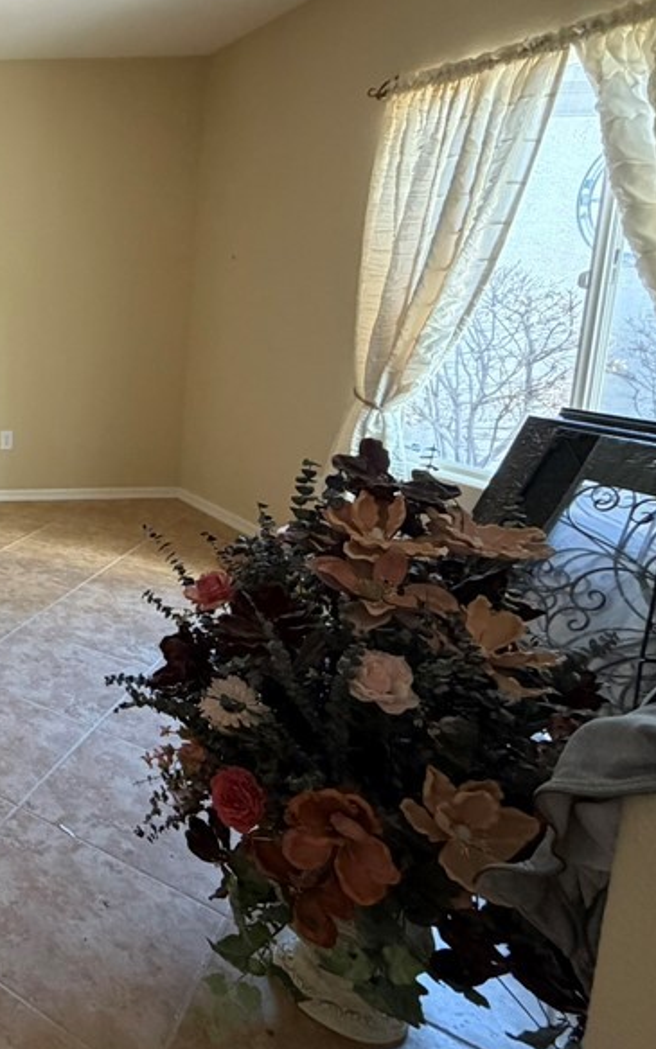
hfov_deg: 33.1
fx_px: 744
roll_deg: +0.9
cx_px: -221
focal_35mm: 26
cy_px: 402
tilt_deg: -8.5
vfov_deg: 69.4
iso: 320
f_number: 2.2
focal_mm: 2.22
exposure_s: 1/65
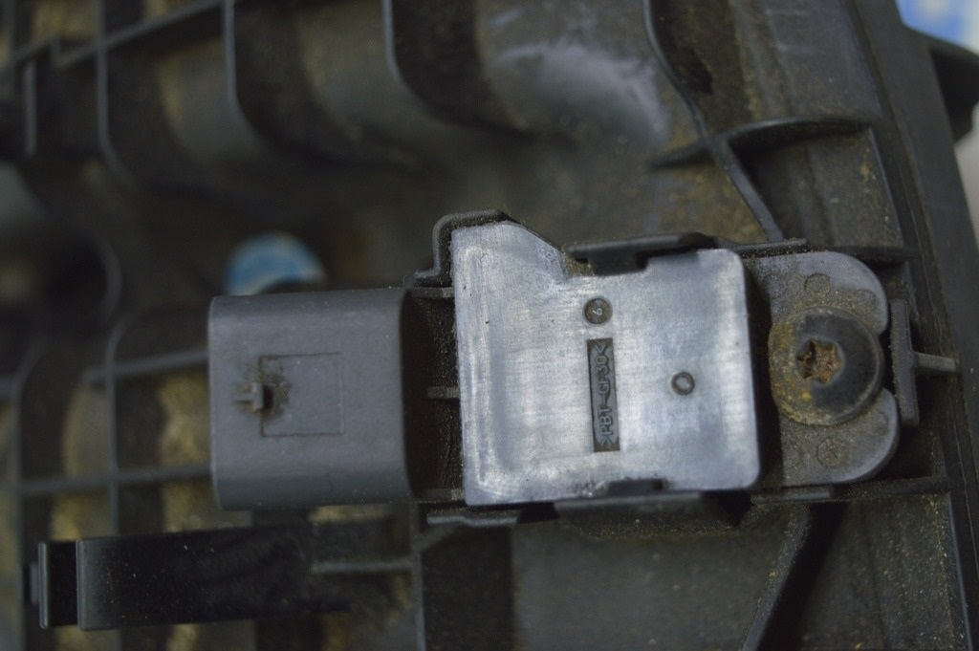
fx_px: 1549
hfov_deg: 35.1
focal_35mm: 57
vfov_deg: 23.7
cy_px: 326
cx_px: 490
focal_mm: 38
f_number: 4.8
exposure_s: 1/40
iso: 400
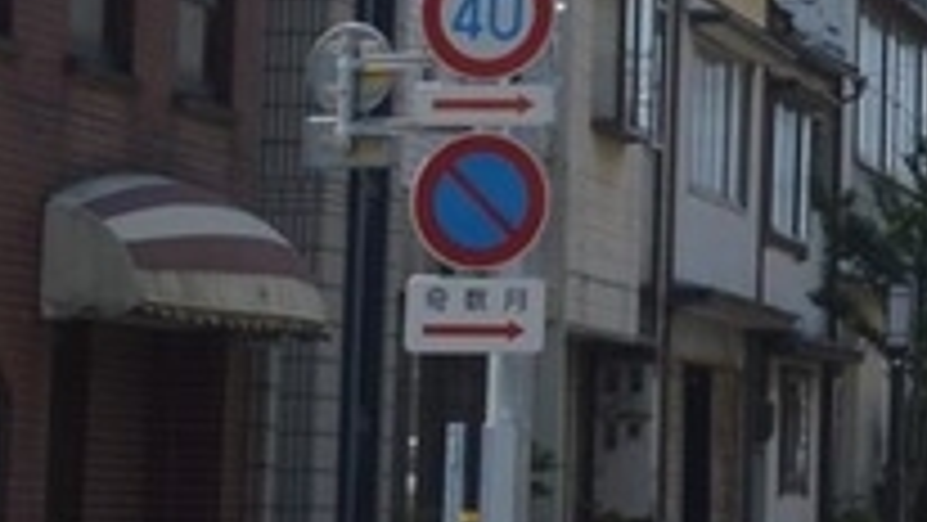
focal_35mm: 201
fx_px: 4942
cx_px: 1422
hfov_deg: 10.3
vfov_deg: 5.8
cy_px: -662
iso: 400
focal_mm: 22
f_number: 11
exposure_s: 1/500
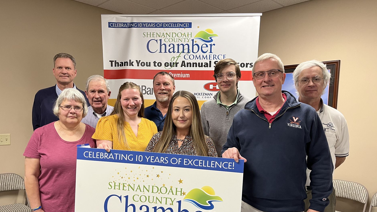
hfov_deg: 66.1
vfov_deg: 39.7
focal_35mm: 29
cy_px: 142
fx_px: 290
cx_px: 186
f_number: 1.6
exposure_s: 1/60
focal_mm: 5.1
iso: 160
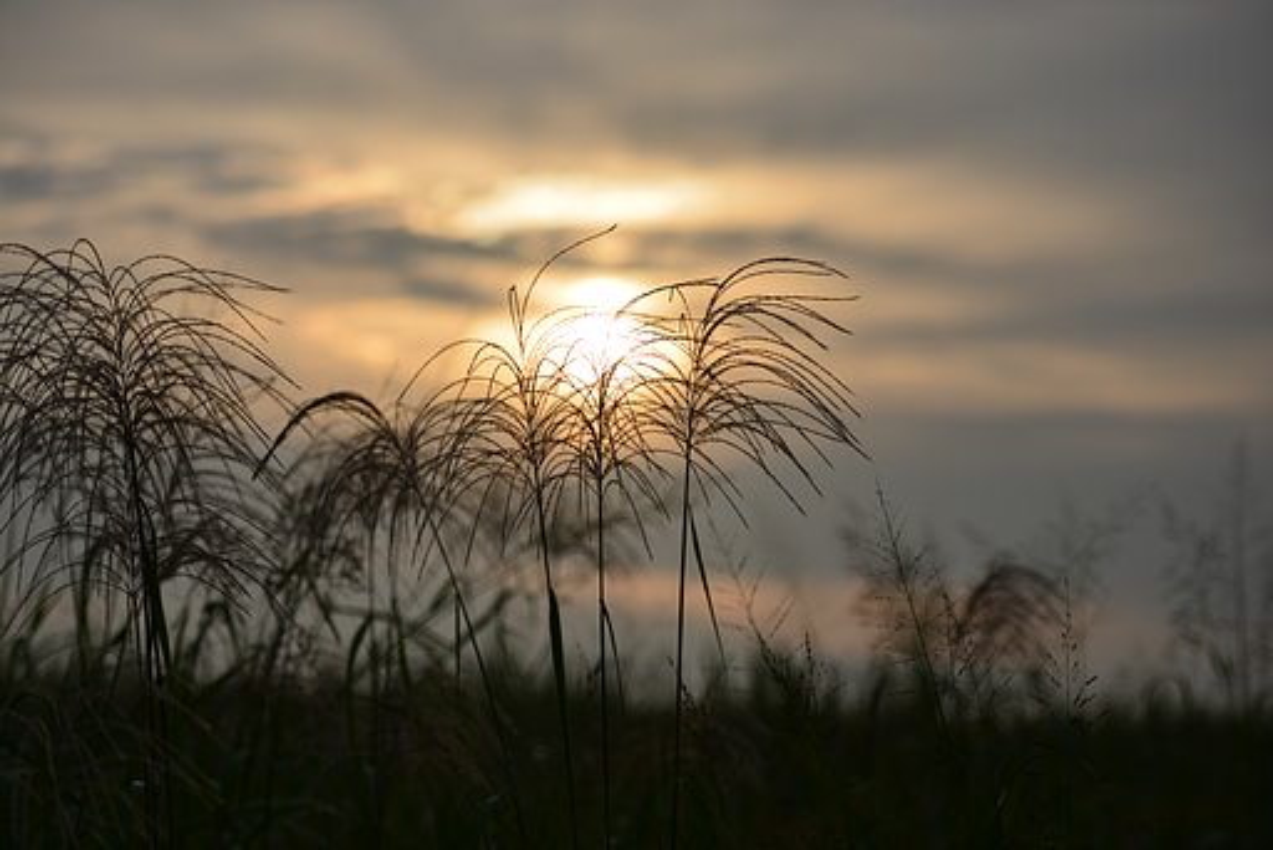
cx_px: 636
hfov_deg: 18.6
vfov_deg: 12.5
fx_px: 3892
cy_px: 425
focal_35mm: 110
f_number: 2.8
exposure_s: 1/4000
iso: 100
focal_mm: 110
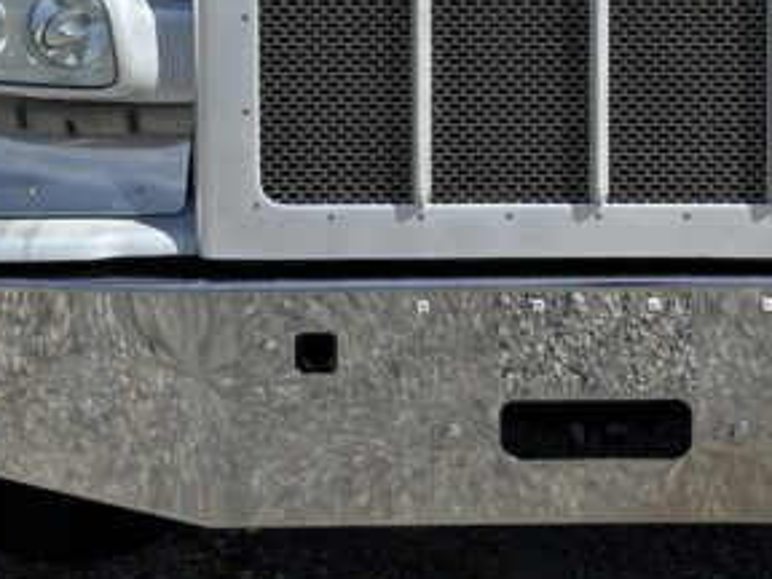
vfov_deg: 21.0
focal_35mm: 64
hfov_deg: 29.6
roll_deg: +0.2
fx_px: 1427
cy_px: -158
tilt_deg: -3.2
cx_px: 606
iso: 80
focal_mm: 6.86
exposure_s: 1/5848
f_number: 1.78
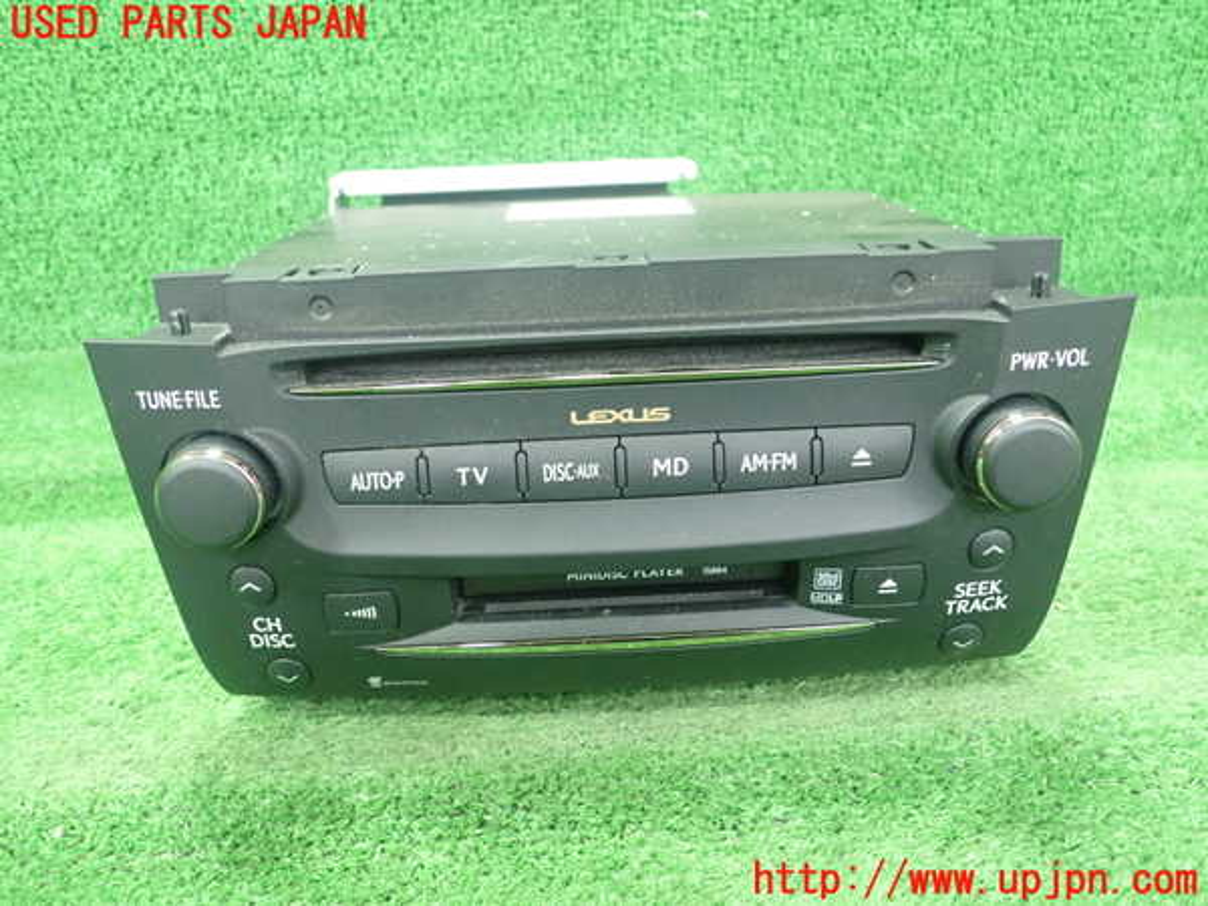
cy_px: 453
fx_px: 1047
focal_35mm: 30
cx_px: 604
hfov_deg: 60.0
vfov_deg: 46.8
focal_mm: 5.5
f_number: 2.3
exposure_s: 1/80
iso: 800
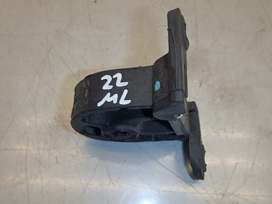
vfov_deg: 45.4
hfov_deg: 58.4
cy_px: 102
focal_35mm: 31
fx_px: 244
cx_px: 136
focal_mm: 5.6
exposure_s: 1/50
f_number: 4.7
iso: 125
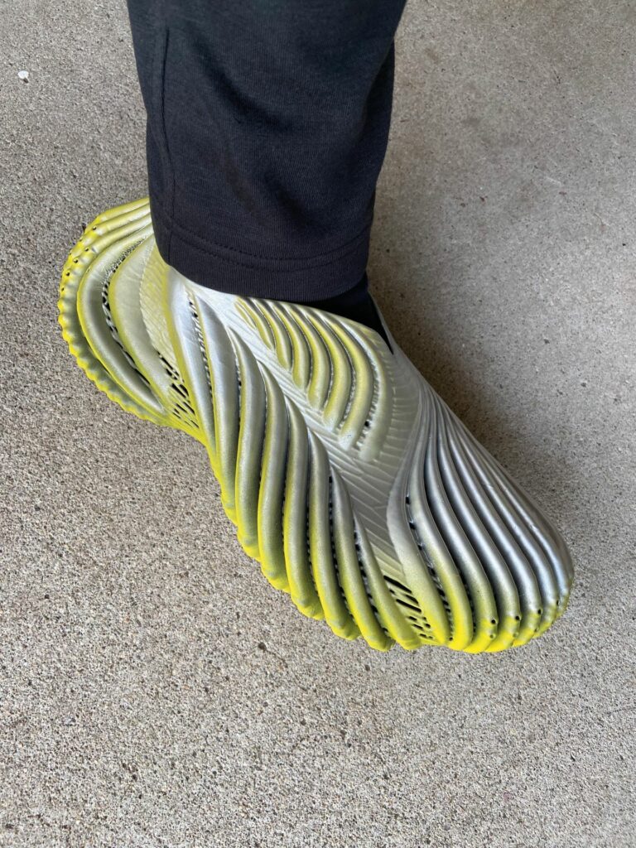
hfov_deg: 53.1
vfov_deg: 67.3
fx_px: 637
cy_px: 424
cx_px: 318
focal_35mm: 26
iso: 125
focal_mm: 4.25
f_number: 1.8
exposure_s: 1/111
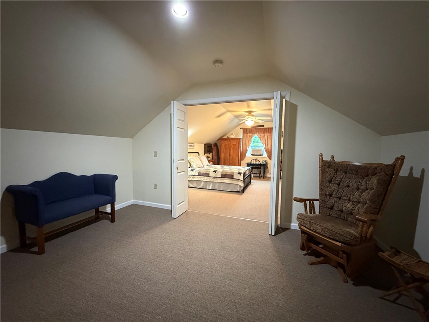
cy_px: 161
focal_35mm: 14
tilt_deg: -3.9
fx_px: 174
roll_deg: -1.1
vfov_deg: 85.7
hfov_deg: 102.1
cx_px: 214
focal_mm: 2.22
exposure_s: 1/40
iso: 1000
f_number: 2.2
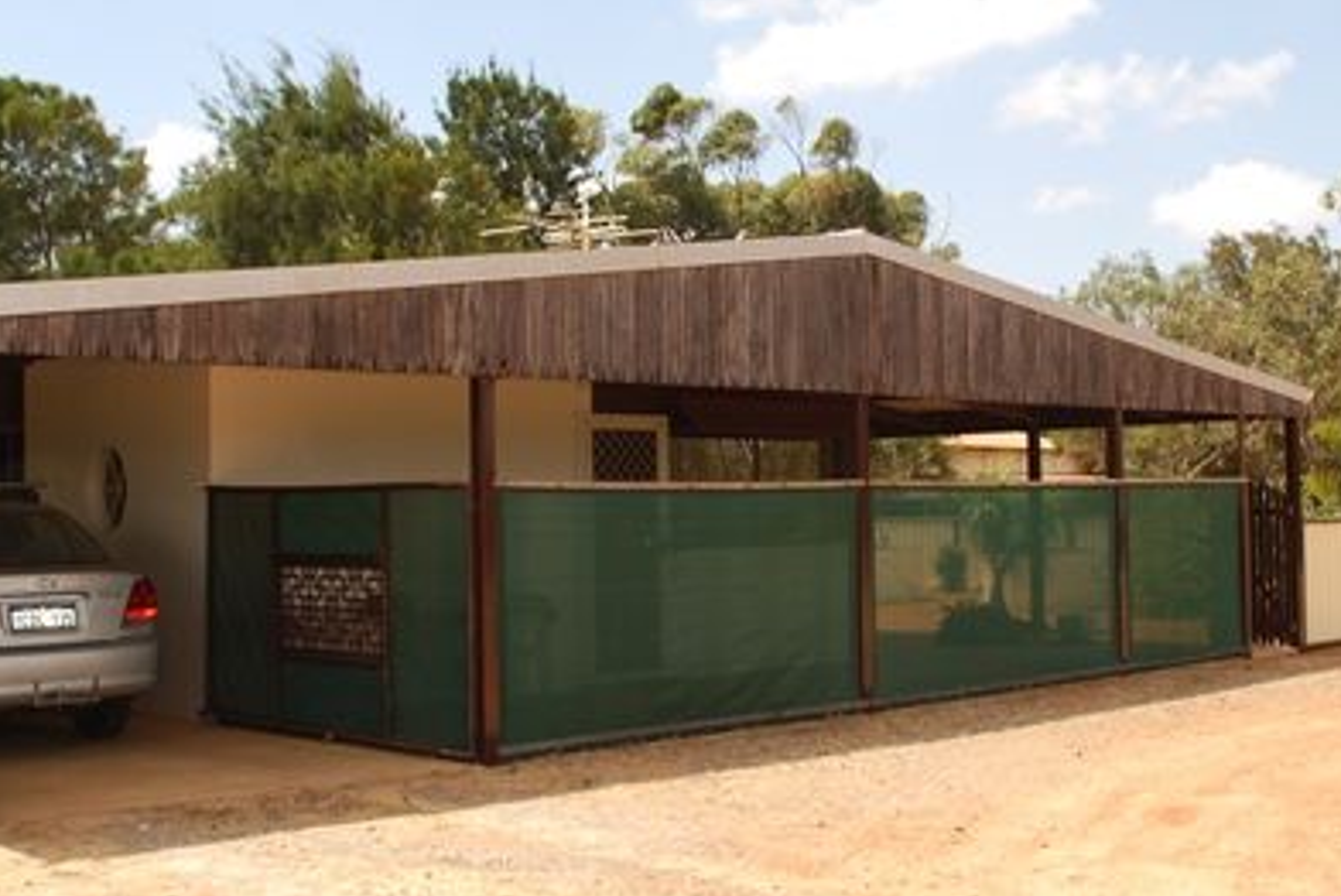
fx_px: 1827
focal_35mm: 49
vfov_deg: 27.6
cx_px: 759
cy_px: 431
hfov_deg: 40.2
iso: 100
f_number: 7.1
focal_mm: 20
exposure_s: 1/200
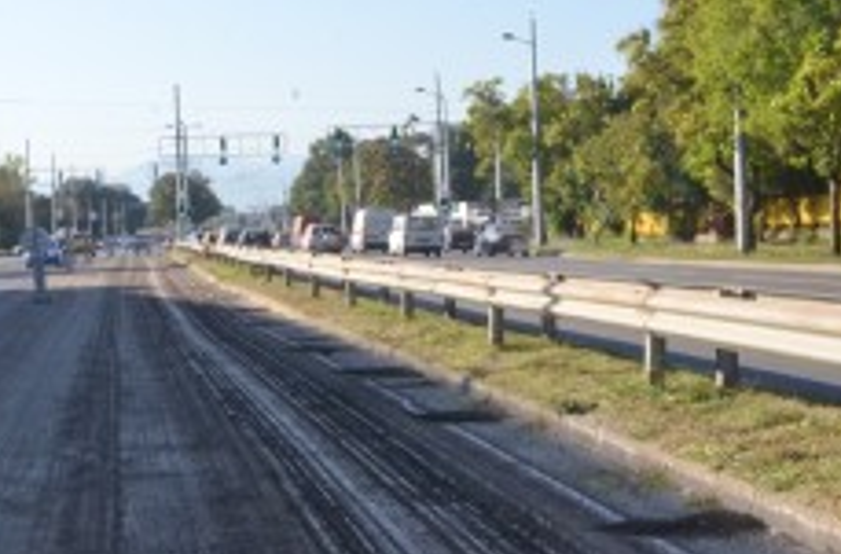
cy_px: 303
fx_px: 1467
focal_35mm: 63
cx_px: 312
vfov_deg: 21.4
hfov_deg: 31.8
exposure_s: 1/250
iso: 1600
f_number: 25
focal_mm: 24
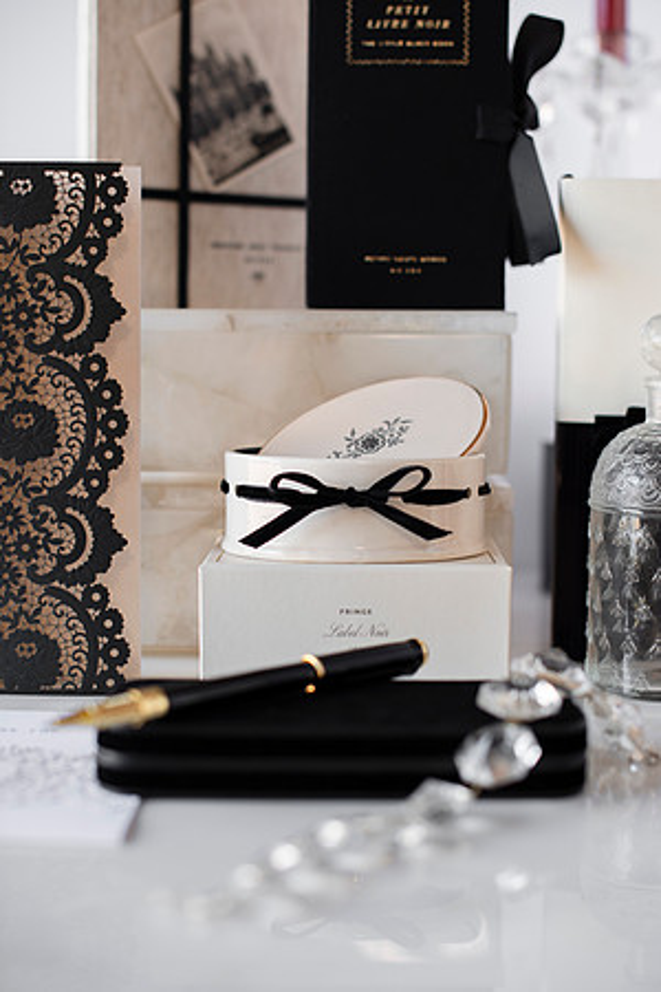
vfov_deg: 39.6
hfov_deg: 27.0
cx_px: 330
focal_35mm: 50
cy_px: 496
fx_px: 1377
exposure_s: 1/100
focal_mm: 50
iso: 200
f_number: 2.8
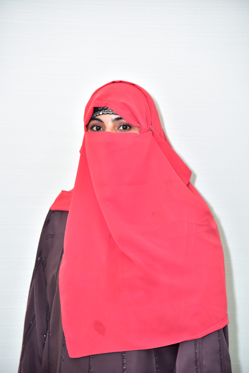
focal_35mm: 105
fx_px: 1088
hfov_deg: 13.1
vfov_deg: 19.4
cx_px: 124
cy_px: 186
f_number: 4
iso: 1000
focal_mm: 105
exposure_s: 1/125
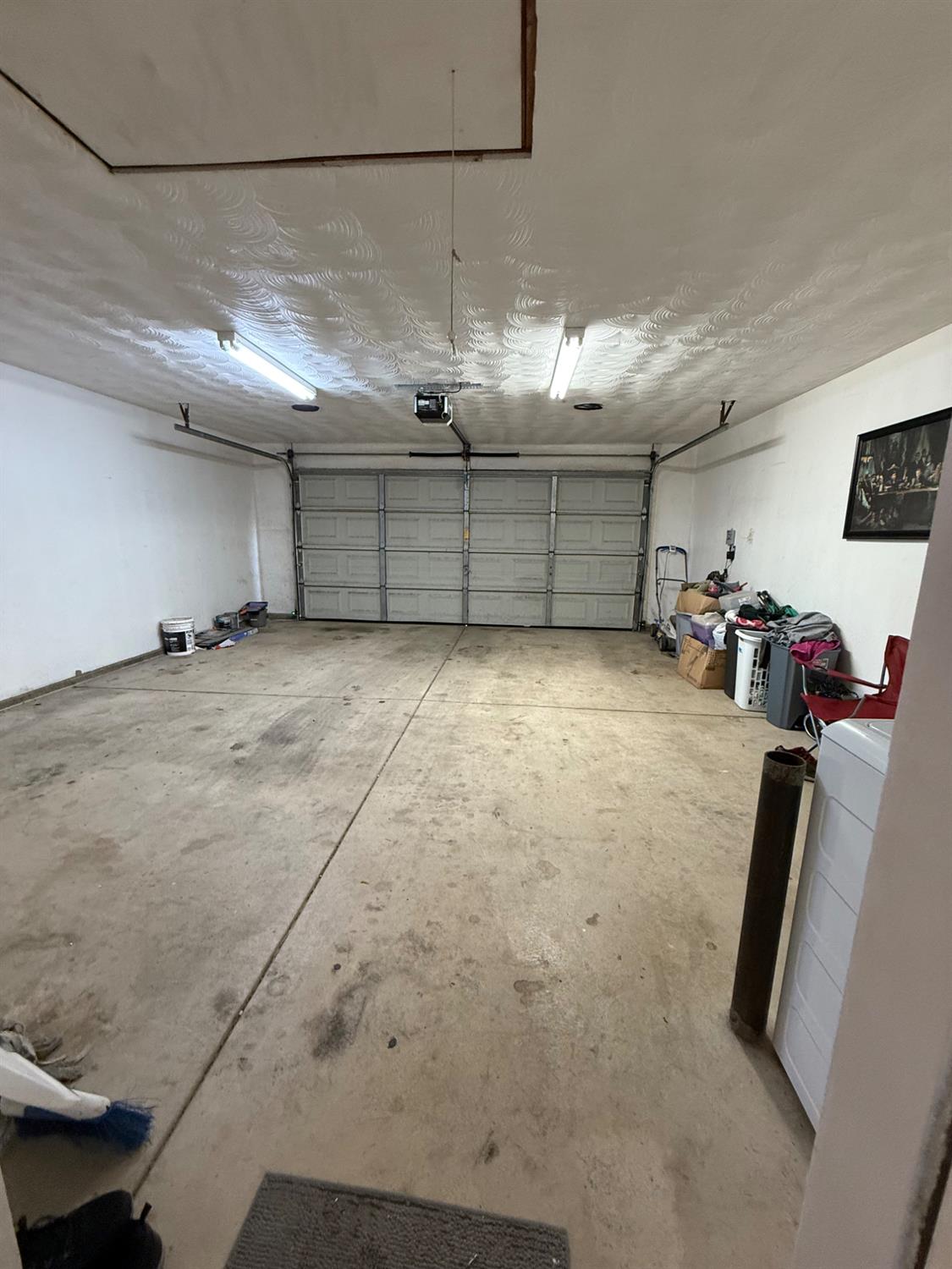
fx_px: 513
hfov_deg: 85.7
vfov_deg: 102.1
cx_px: 476
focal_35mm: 14
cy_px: 634
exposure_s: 1/60
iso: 400
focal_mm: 2.22
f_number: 2.2
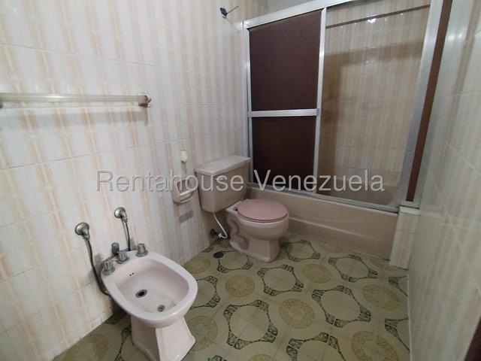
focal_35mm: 16
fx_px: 222
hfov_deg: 94.5
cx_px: 240
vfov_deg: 78.1
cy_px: 180
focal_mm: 1.42
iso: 452
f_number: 2.2
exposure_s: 1/33.3
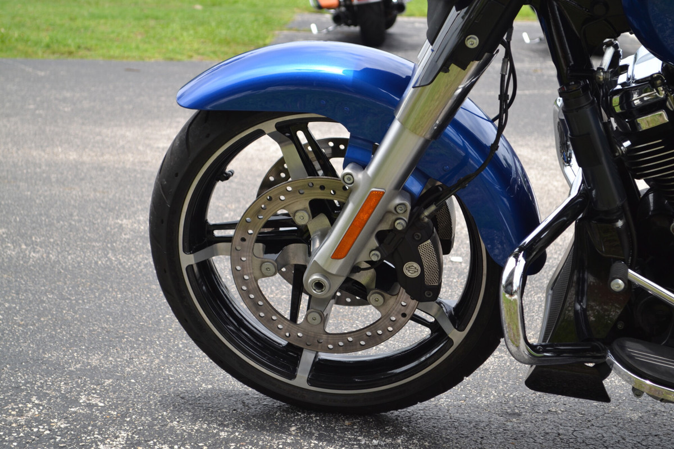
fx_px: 1544
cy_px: 224
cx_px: 337
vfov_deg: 16.6
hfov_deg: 24.6
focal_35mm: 82
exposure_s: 1/200
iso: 100
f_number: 7.1
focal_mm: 55
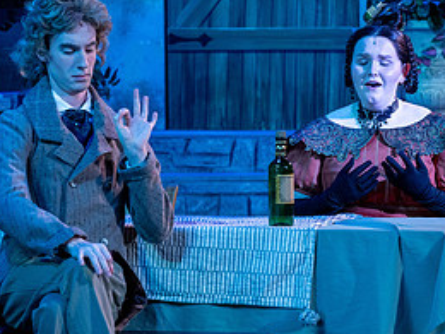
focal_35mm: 257
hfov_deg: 7.7
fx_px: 3304
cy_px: 217
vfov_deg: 5.8
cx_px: 267
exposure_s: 1/160
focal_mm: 120
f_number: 5
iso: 1000
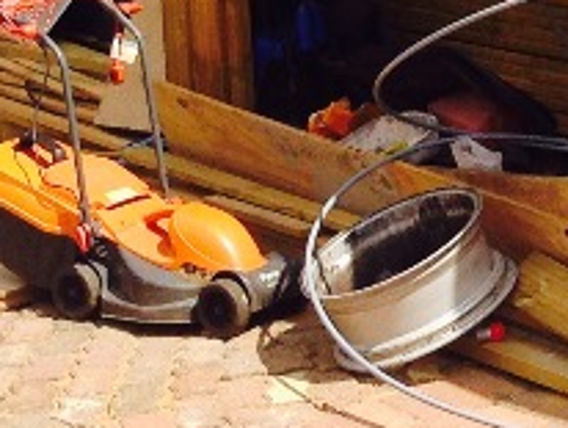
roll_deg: +0.2
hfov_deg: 9.9
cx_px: 924
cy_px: -177
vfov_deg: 7.6
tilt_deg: -7.4
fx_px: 3154
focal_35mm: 192
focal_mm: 4.12
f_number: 2.4
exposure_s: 1/1355
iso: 50
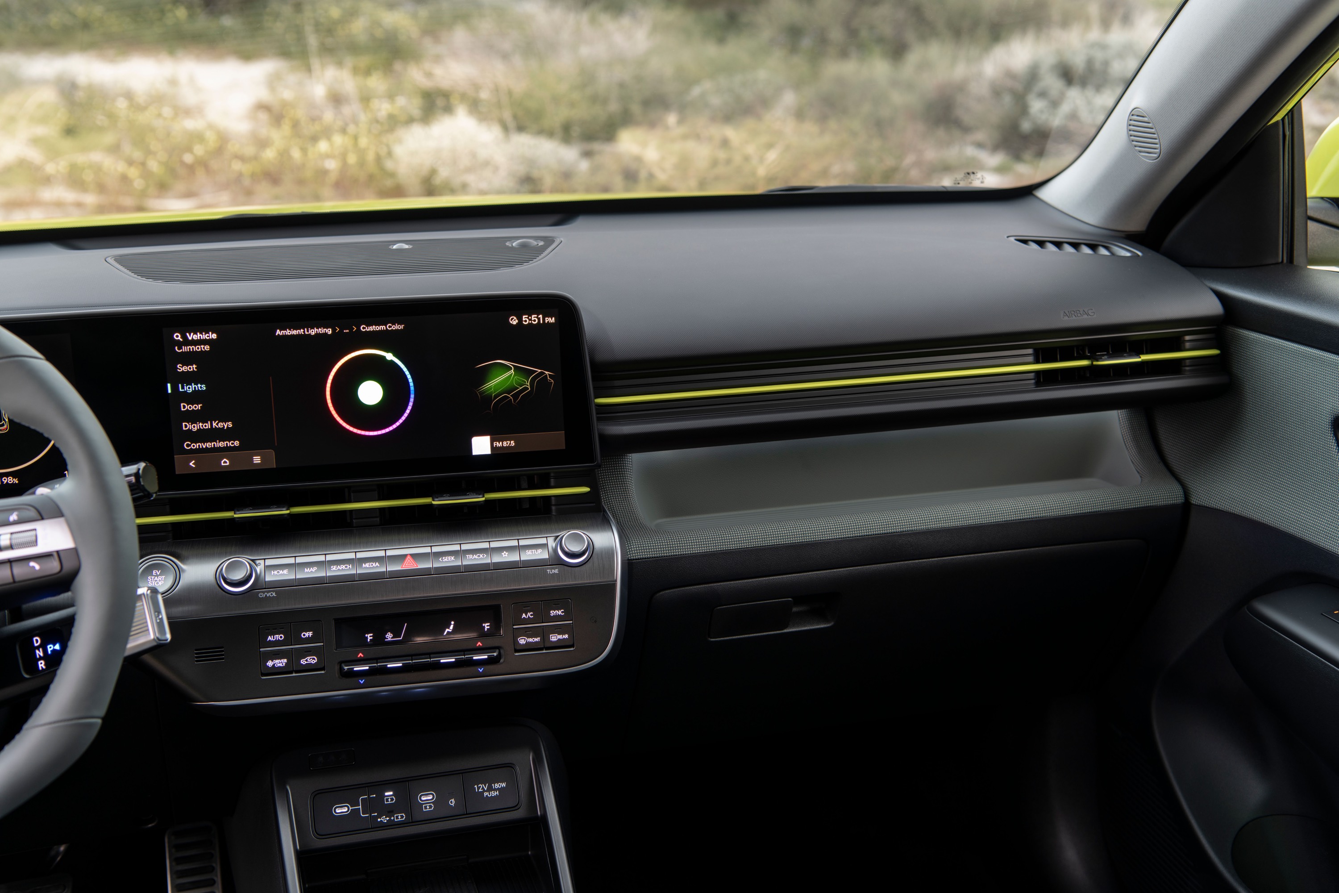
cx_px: 670
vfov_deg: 29.2
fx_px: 1711
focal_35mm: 46
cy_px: 446
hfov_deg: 42.7
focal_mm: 46
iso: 64
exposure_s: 1.6
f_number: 5
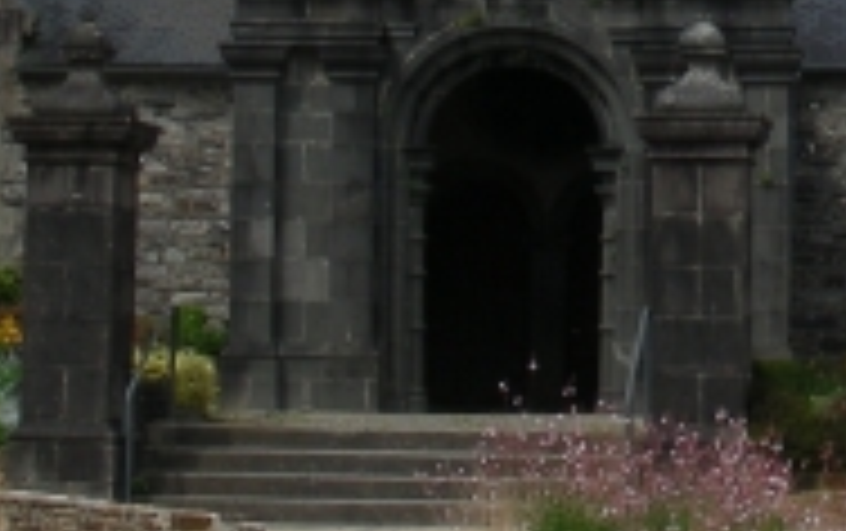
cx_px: 900
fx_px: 3370
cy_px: -153
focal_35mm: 146
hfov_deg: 14.0
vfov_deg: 8.9
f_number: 5.6
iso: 50
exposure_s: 1/351
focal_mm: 6.3
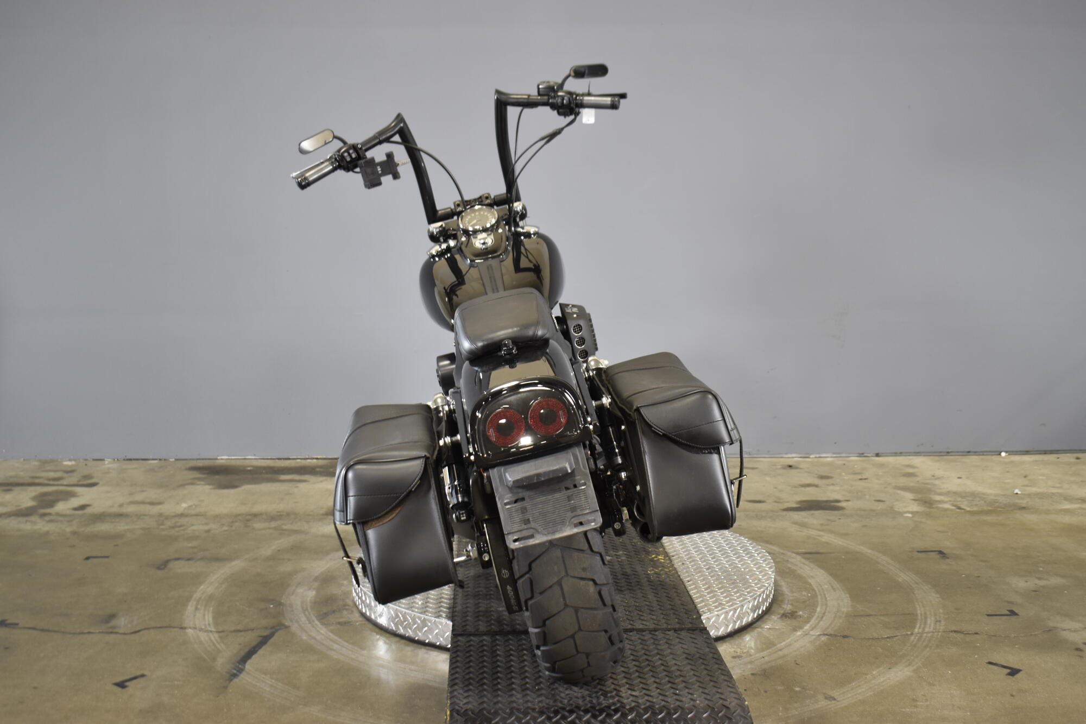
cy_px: 362
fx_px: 1176
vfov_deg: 34.2
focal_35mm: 39
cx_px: 543
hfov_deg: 49.6
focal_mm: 26
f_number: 4
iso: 400
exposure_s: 1/20
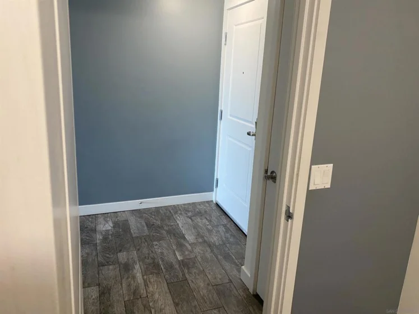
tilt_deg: -14.8
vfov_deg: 53.1
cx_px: 210
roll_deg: -3.1
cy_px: 157
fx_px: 315
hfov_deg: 67.3
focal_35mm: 26
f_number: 1.8
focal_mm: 4.25
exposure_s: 1/60
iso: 200
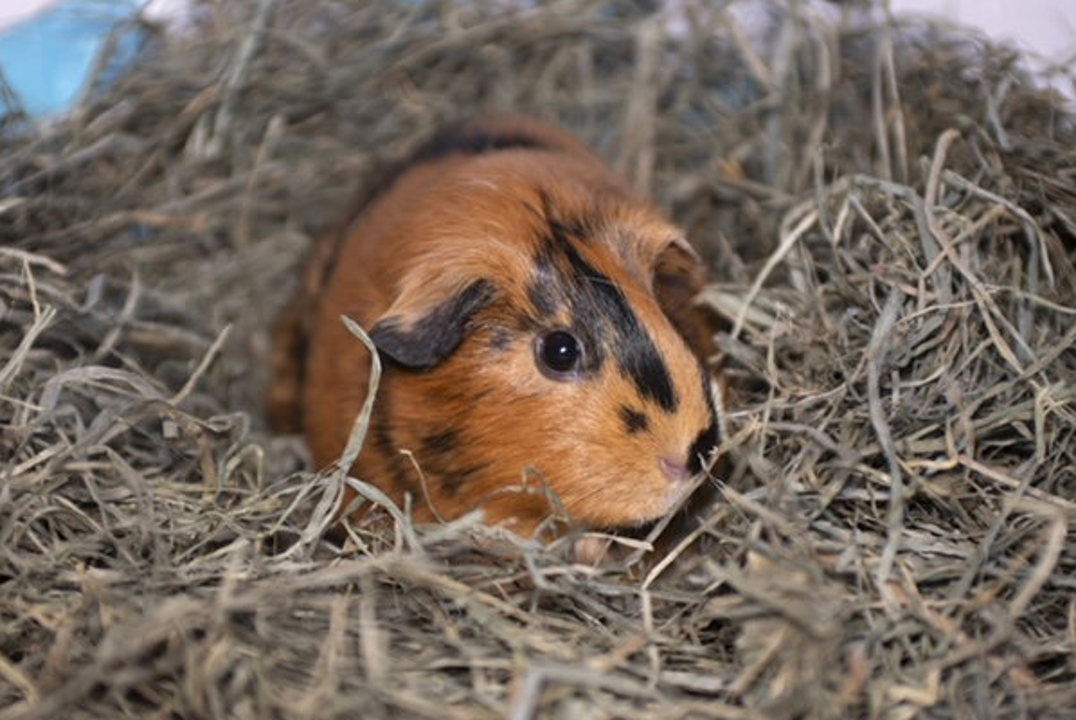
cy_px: 369
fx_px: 2304
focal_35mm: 77
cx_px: 502
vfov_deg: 17.8
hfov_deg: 26.3
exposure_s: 1/60
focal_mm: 48
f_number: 2.8
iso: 500
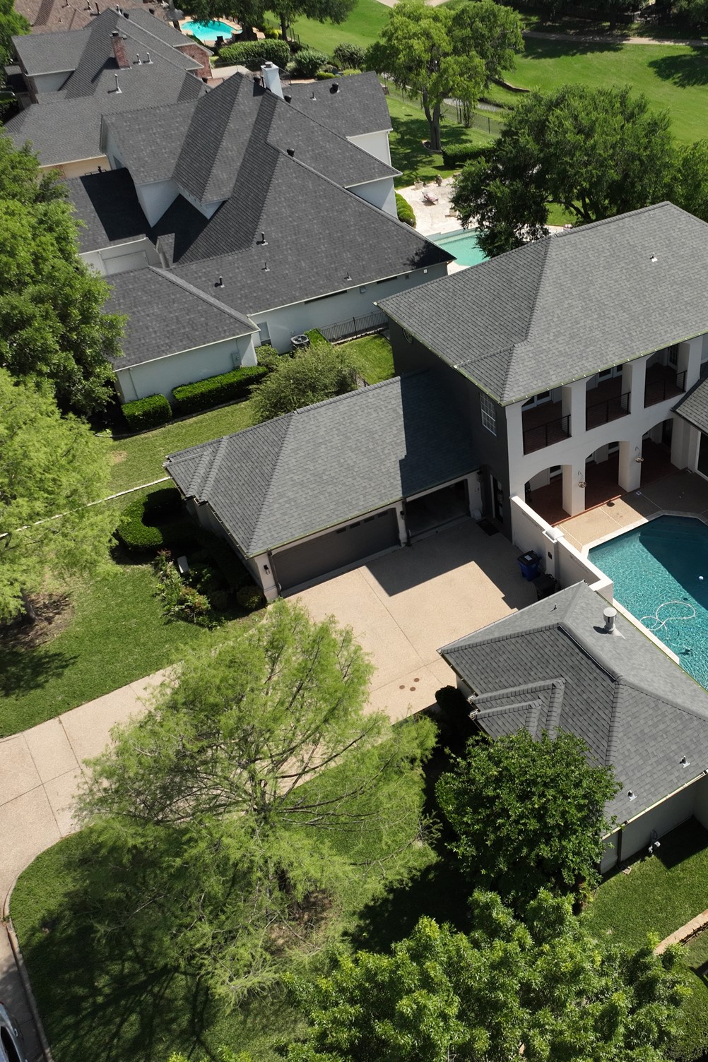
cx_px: 577
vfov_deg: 55.8
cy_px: 527
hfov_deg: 37.3
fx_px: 1003
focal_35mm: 34
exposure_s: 1/4000
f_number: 2.8
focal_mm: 12.29
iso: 200
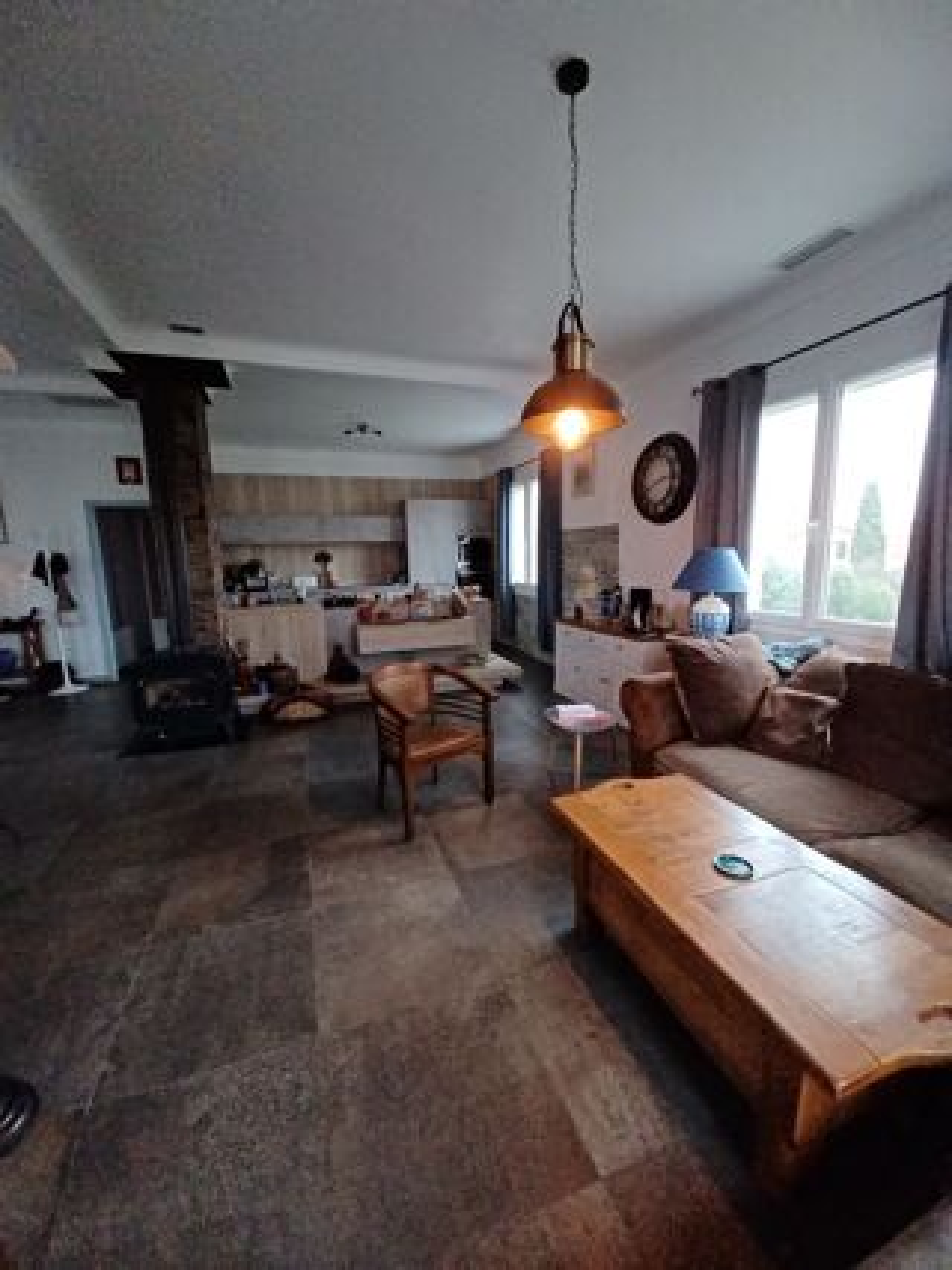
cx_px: 476
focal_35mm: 13
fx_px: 477
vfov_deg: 106.2
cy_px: 635
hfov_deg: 89.9
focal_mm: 1.42
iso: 250
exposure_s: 1/25
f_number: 2.2
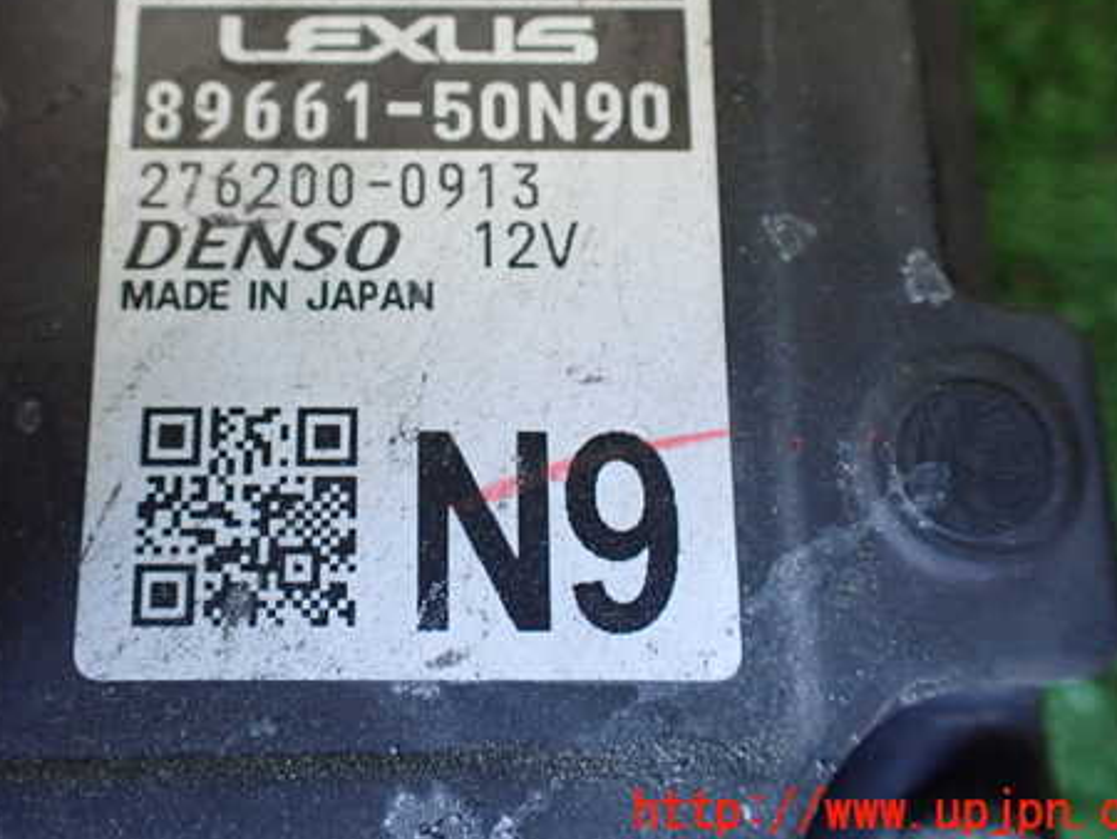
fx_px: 1291
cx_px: 449
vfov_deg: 35.7
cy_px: 285
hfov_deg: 46.5
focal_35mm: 40
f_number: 2.3
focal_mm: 5.4
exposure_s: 1/80
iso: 800
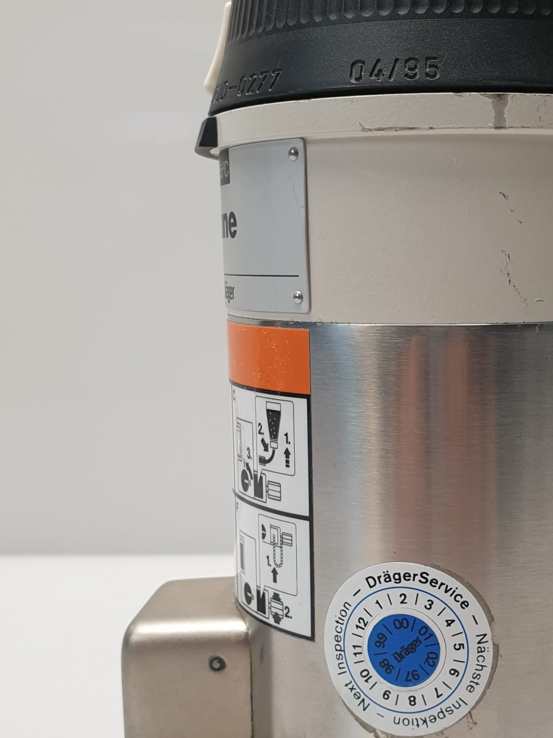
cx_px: 411
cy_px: 433
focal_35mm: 51
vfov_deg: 37.4
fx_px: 1086
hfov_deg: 28.2
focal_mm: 4.3
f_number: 2.4
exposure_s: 1/50
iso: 80
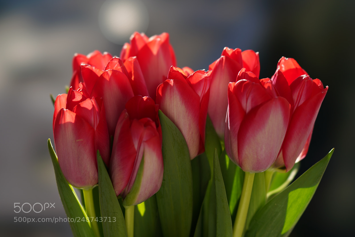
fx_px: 986
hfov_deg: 20.4
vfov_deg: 13.7
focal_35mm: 100
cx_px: 178
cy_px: 118
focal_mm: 100
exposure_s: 1/250
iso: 100
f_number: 5.6
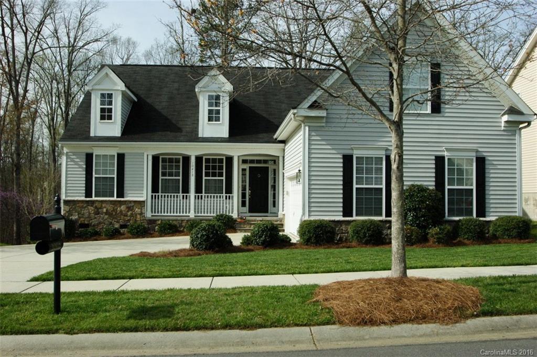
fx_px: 492
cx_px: 268
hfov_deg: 57.3
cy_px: 178
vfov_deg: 39.9
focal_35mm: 33
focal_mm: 22
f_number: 10
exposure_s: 1/1250
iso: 800
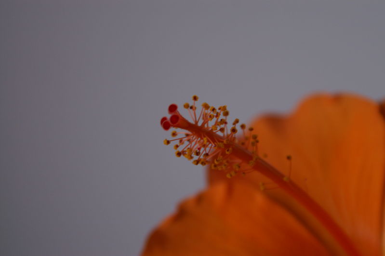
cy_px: 128
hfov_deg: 19.5
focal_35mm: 105
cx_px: 192
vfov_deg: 13.0
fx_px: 1122
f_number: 5.6
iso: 400
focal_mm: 70
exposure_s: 1/15
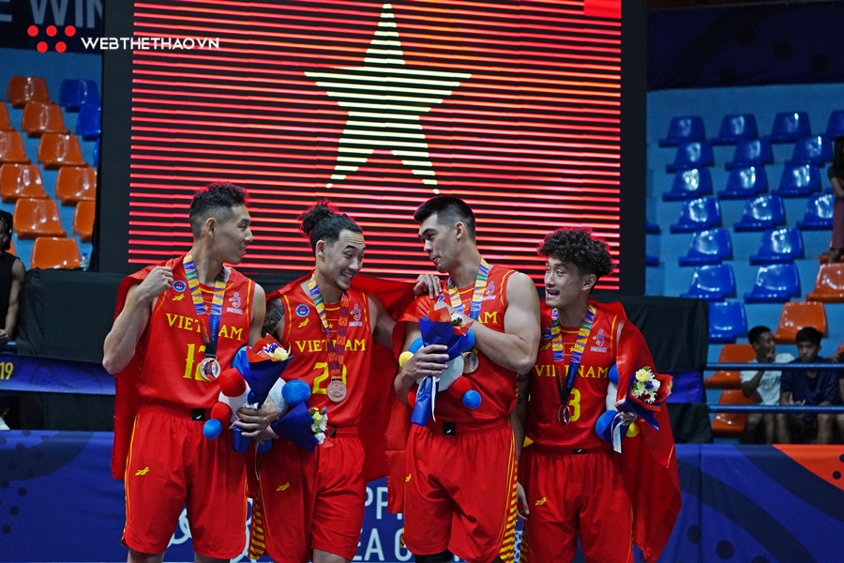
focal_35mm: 100
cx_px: 422
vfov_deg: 13.7
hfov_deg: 20.4
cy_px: 282
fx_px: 2344
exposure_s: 1/1250
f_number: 4.5
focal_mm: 100
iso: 5000
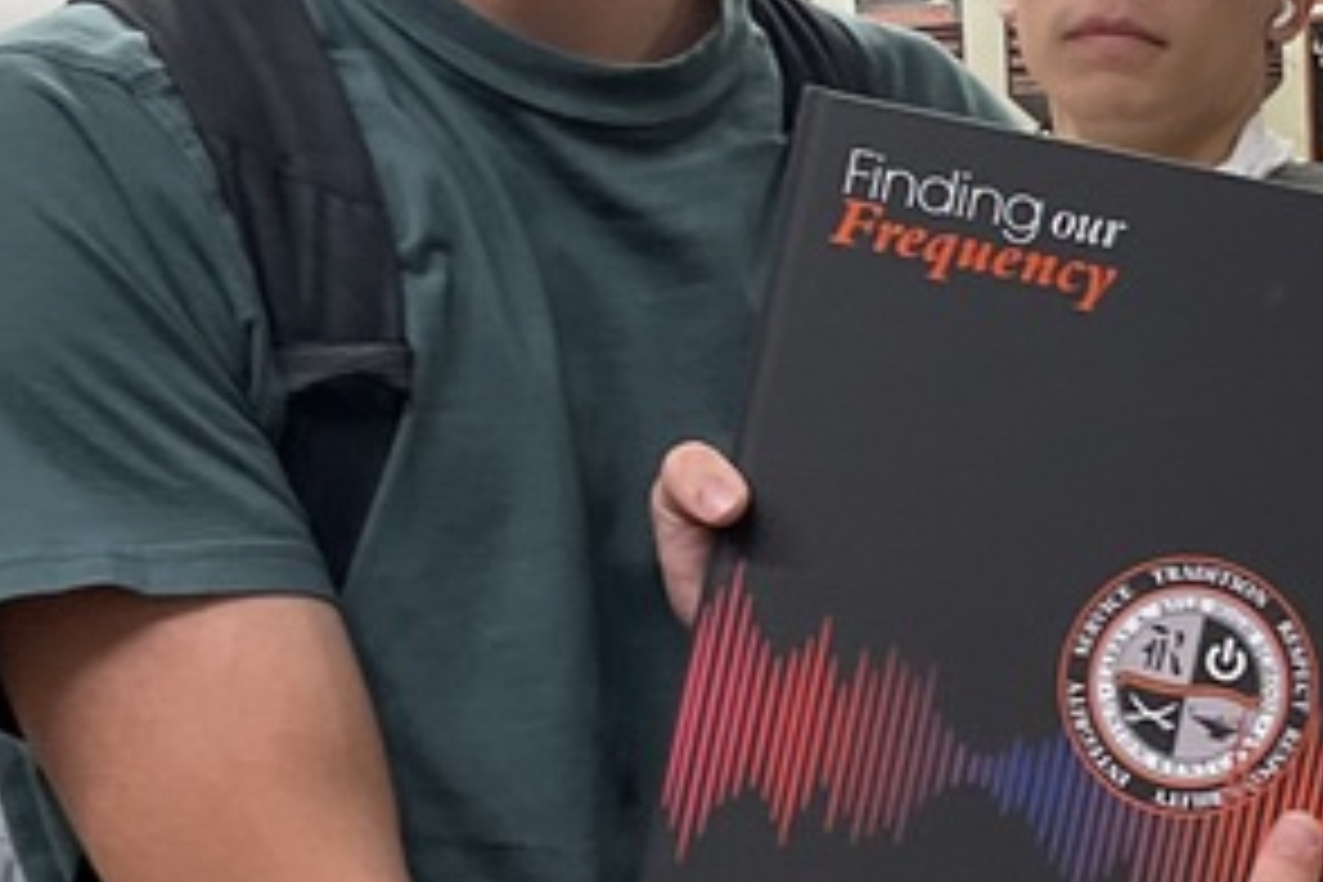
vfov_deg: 13.0
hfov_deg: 19.3
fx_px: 3858
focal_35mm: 105
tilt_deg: -5.1
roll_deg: +1.3
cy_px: 544
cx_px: 1066
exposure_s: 1/60
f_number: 1.8
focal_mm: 3
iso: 100
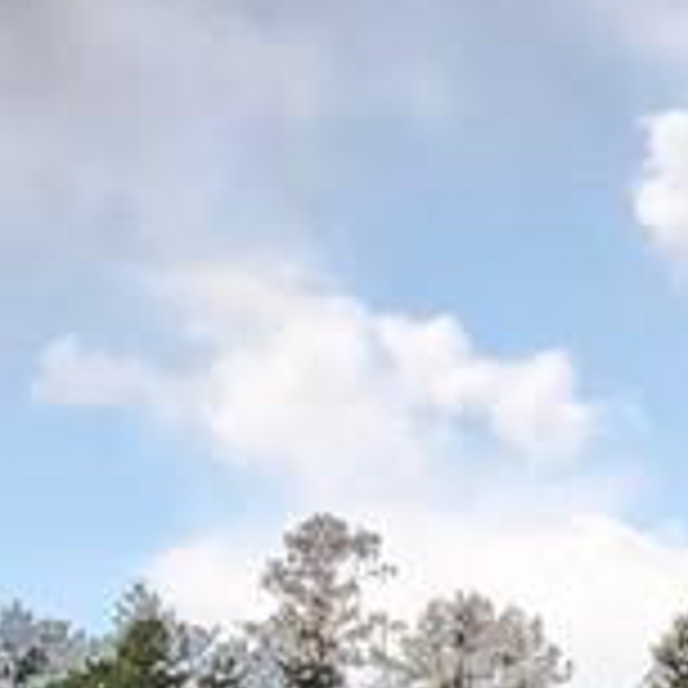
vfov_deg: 6.9
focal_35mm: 213
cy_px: 2455
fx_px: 4790
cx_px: 715
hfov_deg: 8.2
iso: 20
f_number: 1.8
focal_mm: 5.4
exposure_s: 1/257
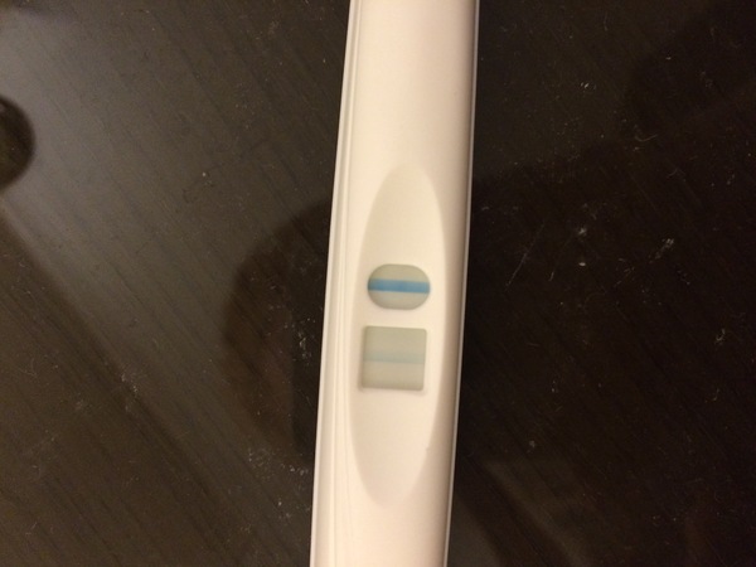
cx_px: 378
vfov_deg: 48.2
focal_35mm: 29
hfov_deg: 61.7
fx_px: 633
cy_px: 284
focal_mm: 4.15
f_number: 2.2
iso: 320
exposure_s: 1/25
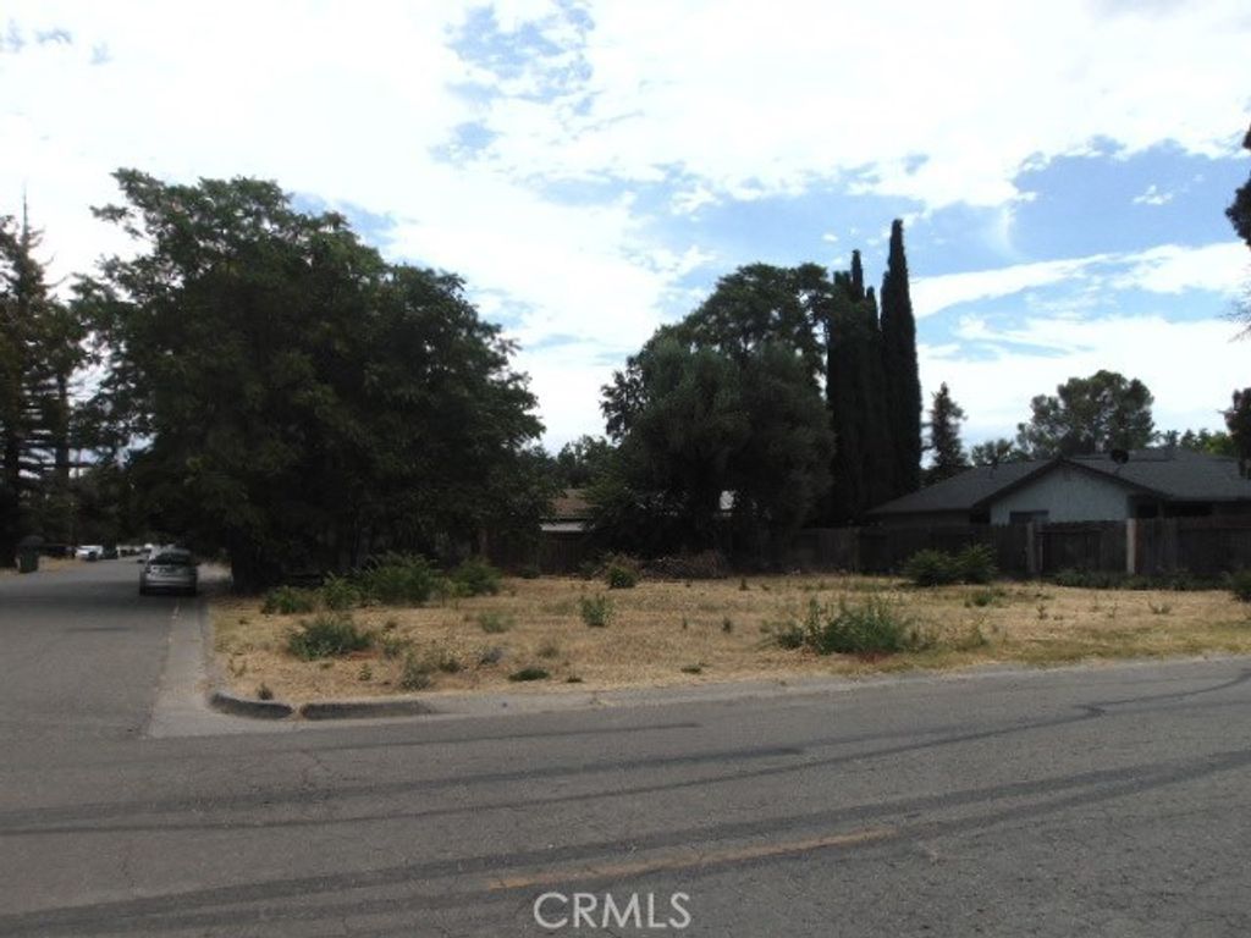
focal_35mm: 30
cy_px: 469
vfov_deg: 46.8
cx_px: 626
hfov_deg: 60.0
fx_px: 1084
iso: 80
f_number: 8
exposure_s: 1/320
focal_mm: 5.4
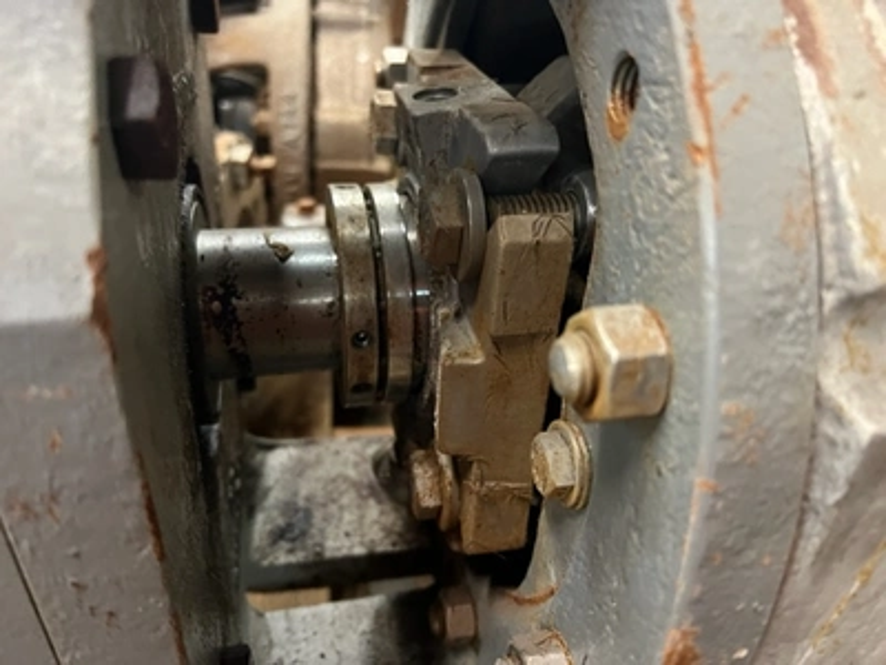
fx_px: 665
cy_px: 332
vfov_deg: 53.1
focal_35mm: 26
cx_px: 443
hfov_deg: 67.3
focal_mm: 5.7
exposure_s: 1/30
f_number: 1.5
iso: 500
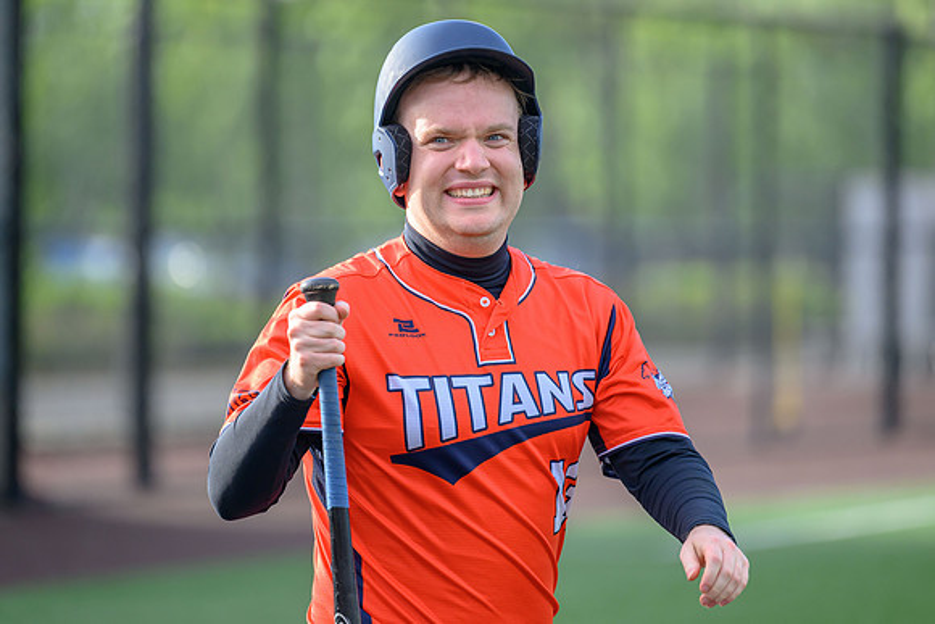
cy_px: 260
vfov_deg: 5.4
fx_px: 6618
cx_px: 424
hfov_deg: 8.1
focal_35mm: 255
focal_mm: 200
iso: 560
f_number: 2.8
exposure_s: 1/2000
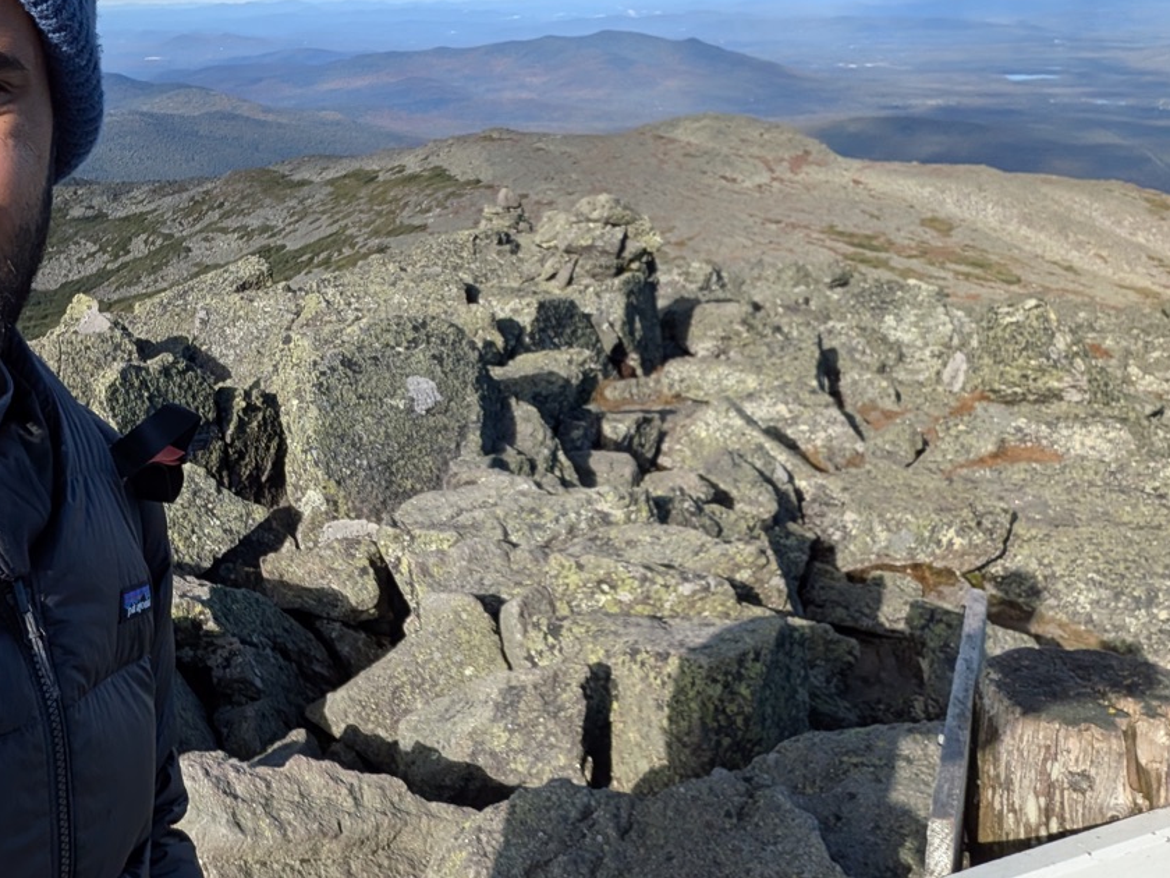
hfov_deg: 46.0
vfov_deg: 35.7
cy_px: 311
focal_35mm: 40
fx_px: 1352
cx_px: 384
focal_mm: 2.74
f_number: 2.2
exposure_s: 1/1515
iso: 49
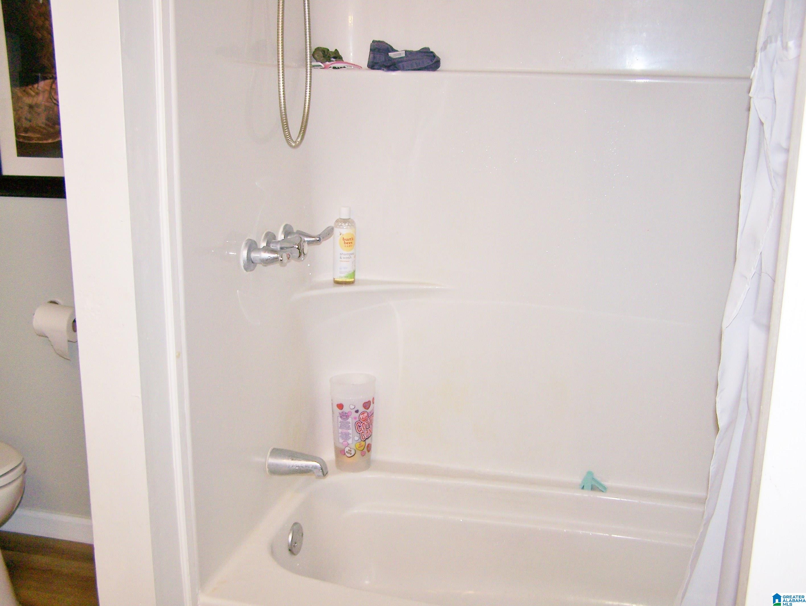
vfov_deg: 37.8
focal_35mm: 38
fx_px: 885
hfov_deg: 48.9
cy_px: 303
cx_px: 403
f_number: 2.8
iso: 160
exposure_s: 1/60
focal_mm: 6.3
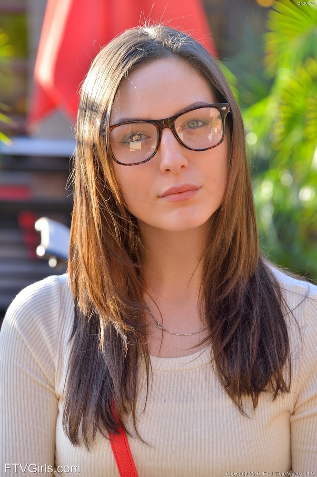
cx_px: 158
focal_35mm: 170
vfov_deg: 12.1
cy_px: 238
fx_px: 2247
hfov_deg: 8.1
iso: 400
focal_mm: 170
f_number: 7.1
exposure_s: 1/160
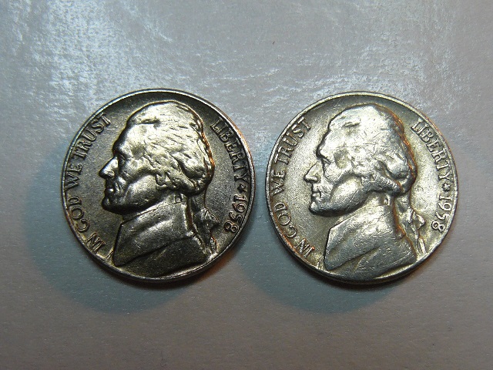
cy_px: 185
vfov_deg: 21.3
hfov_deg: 28.2
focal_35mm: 69
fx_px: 983
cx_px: 246
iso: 100
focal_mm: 7.7
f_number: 2.8
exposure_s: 1/50
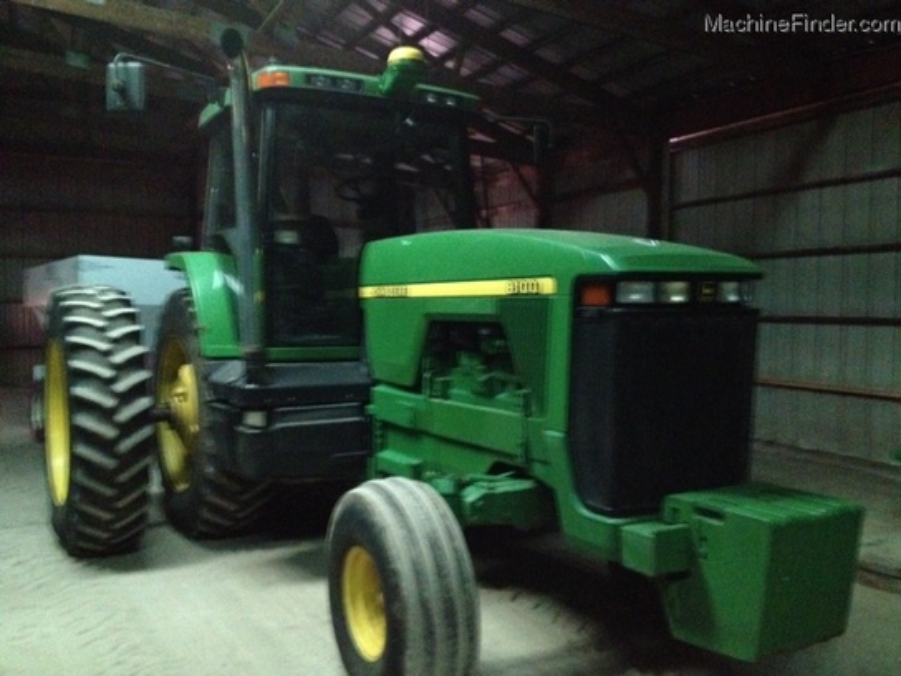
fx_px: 911
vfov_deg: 40.7
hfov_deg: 52.6
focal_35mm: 35
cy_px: 338
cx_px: 450
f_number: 2.4
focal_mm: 4.28
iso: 800
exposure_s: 1/15
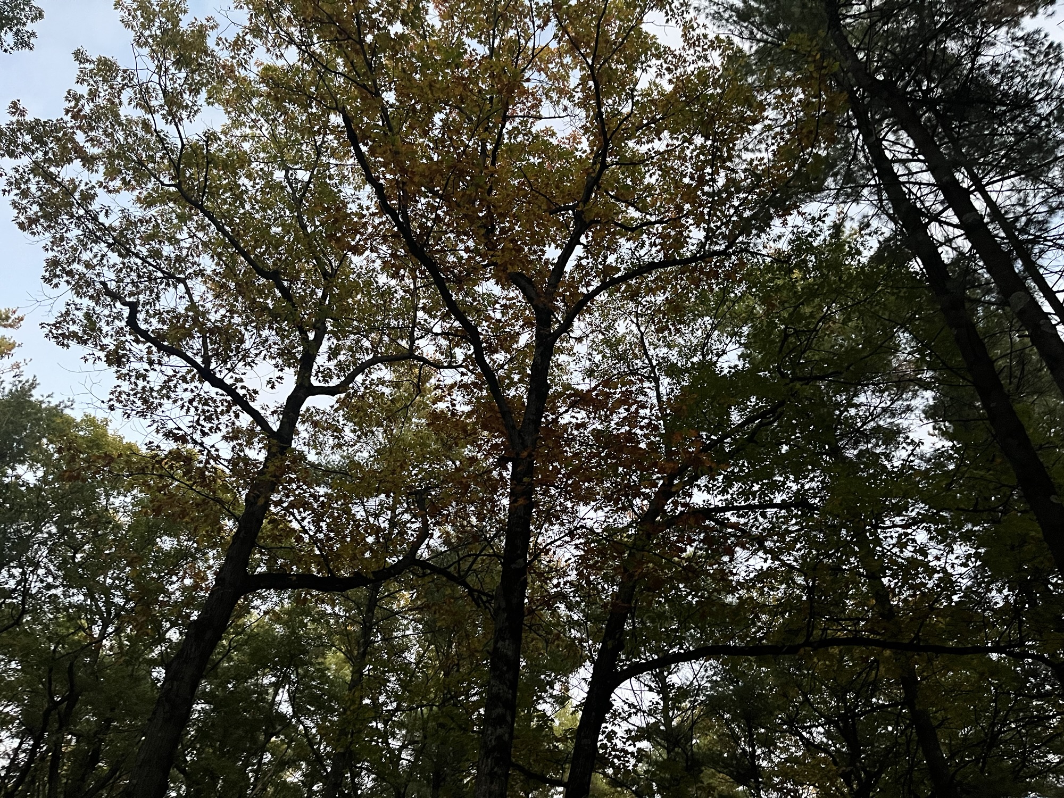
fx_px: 799
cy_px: 399
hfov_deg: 67.3
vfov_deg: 53.1
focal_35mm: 26
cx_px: 532
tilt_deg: +41.8
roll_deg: +0.8
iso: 640
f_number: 1.6
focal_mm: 5.1
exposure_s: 1/40
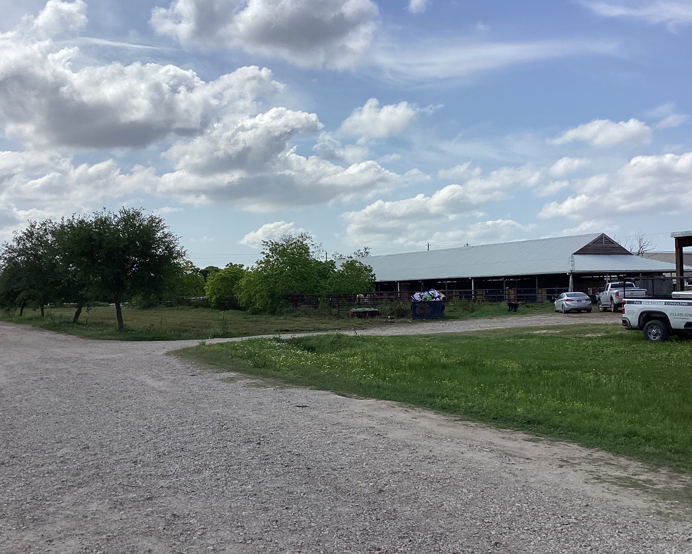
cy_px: 272
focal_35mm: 35
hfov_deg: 51.5
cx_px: 366
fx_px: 717
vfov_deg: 42.2
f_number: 2.4
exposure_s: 1/2915
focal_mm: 3.3
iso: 25
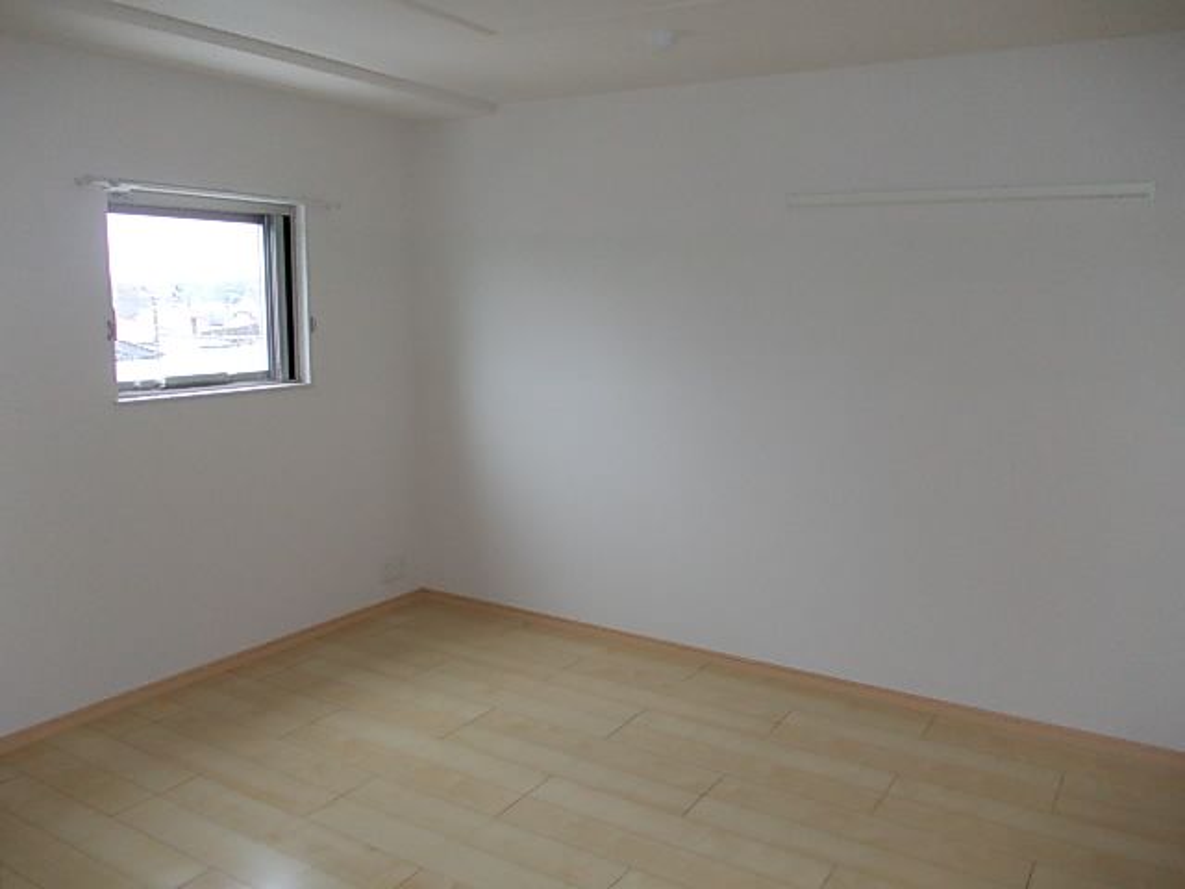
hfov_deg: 63.4
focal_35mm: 28
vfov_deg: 49.7
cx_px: 592
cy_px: 444
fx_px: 959
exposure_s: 1/25
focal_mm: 4
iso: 200
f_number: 2.7
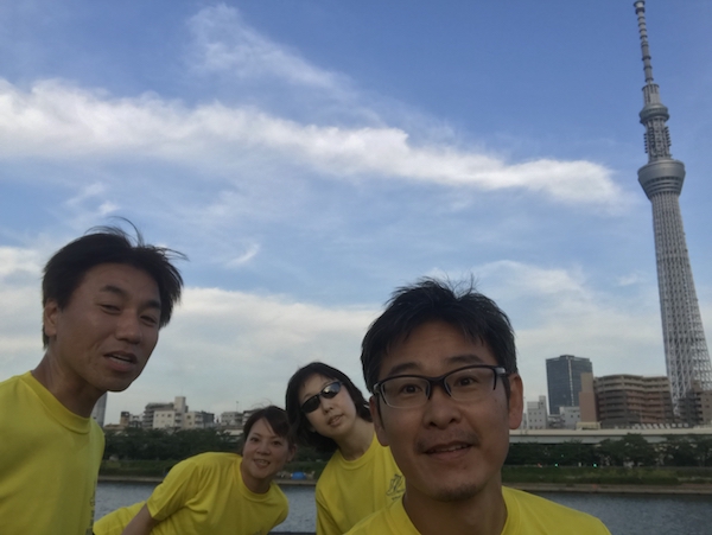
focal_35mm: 32
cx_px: 356
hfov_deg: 56.8
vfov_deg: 44.2
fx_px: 659
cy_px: 268
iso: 25
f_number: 2.2
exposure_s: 1/265
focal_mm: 2.87
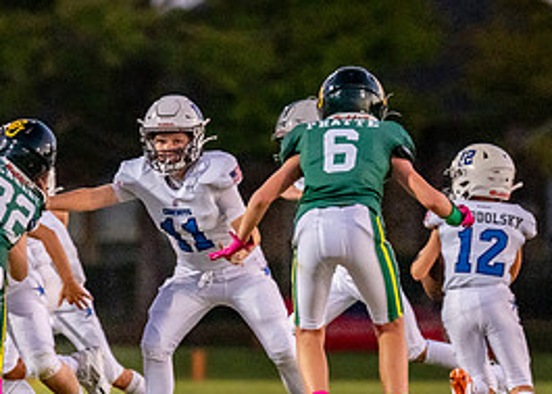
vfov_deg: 2.6
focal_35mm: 554
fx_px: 8681
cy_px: 270
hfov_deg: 3.6
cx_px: 152
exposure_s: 1/1250
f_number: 2.8
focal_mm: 200
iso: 4000
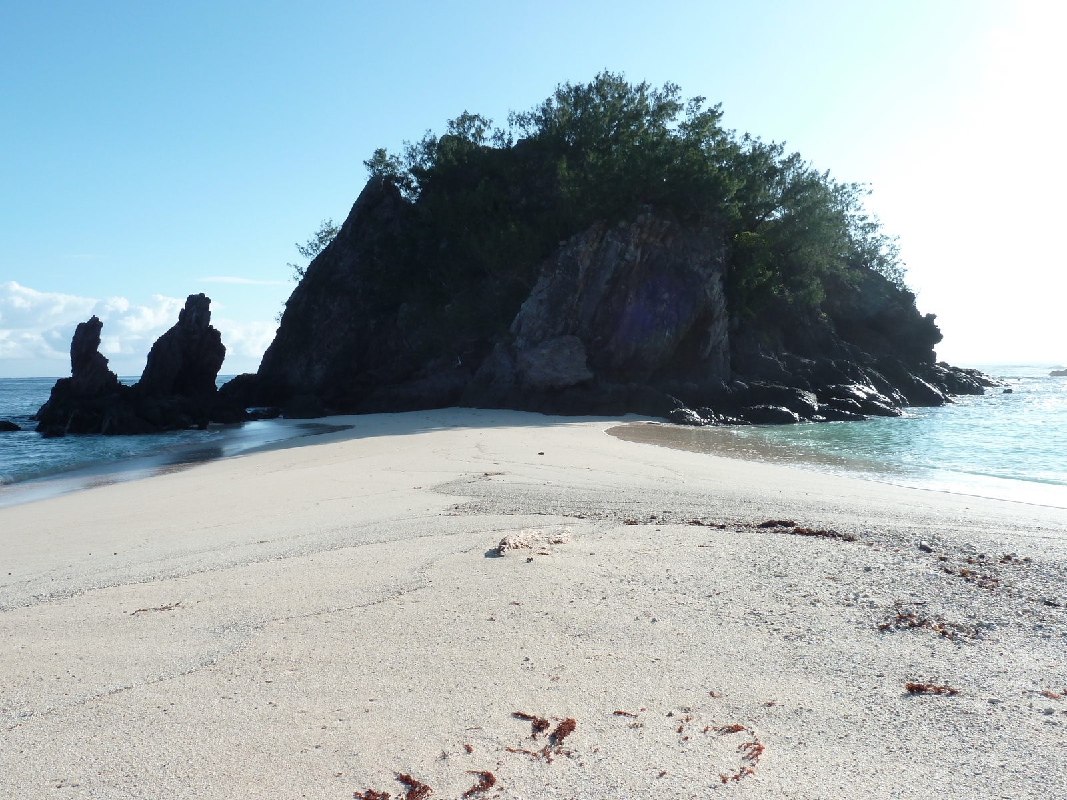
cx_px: 534
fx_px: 925
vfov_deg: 46.8
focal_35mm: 30
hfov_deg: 60.0
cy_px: 400
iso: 80
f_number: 4.5
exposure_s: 1/500
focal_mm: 5
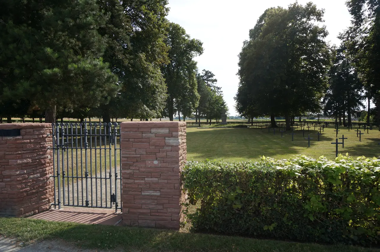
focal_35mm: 24
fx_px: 253
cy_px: 126
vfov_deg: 53.0
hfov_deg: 73.8
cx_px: 190
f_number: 6.3
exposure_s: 1/250
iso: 100
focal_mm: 16
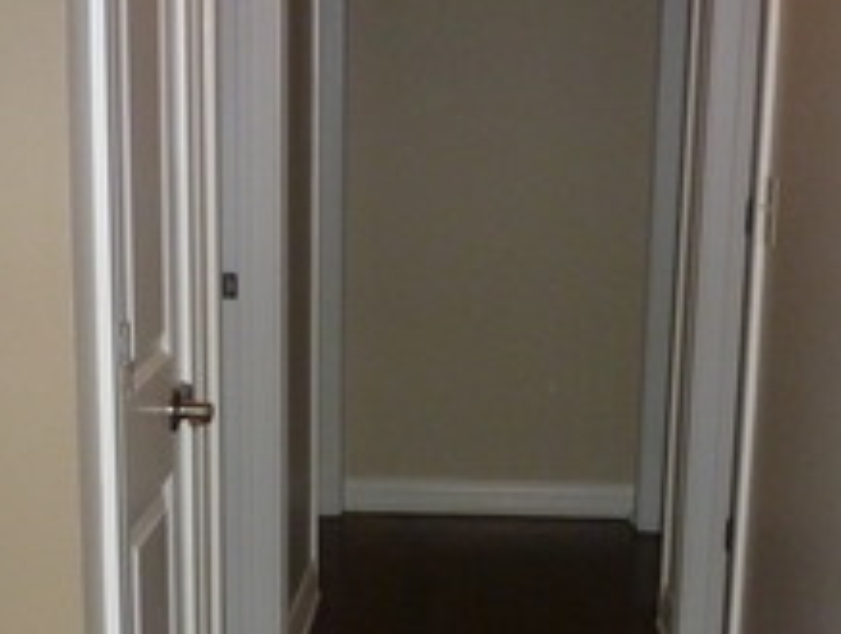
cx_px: 426
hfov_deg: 27.7
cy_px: 484
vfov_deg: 20.9
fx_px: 1703
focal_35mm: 70
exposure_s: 1/60
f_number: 3.3
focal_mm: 4.3
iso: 250
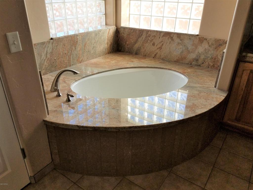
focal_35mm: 26
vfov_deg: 53.1
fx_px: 190
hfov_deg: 67.3
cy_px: 95
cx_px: 126
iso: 40
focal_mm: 4.2
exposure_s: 1/176
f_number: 1.7
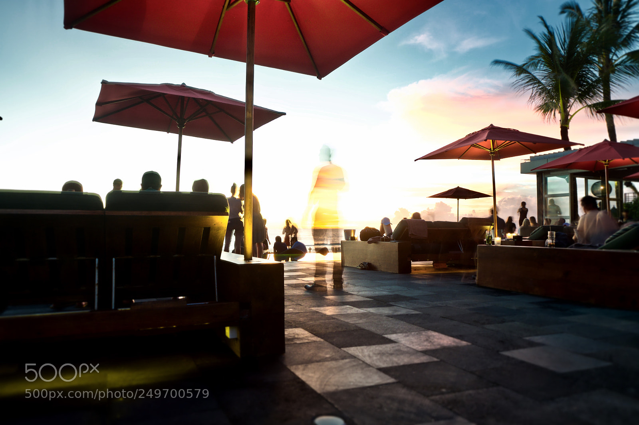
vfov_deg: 51.3
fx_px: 444
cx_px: 320
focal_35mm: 25
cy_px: 212
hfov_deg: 71.5
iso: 200
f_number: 5.6
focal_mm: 16.5
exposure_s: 5
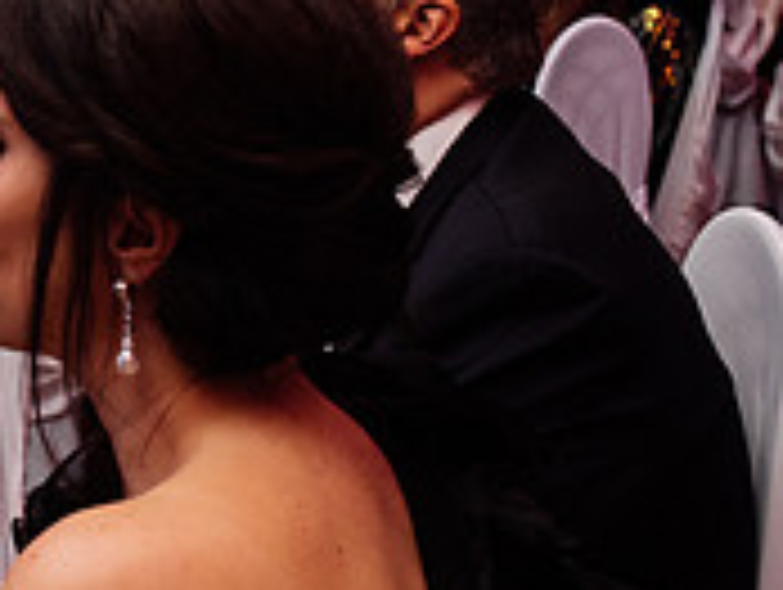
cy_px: 74
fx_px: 2537
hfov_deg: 16.5
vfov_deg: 13.2
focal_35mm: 112
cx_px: -248
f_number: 4.5
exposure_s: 1/200
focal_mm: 35
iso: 2000
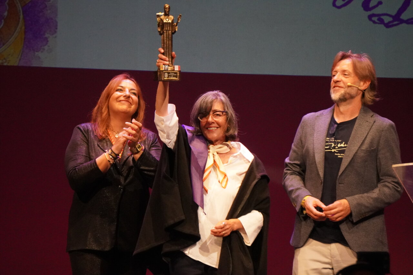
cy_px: 138
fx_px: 3424
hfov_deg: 6.9
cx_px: 206
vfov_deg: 4.6
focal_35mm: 298
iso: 6400
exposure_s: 1/250
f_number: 6.3
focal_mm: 199
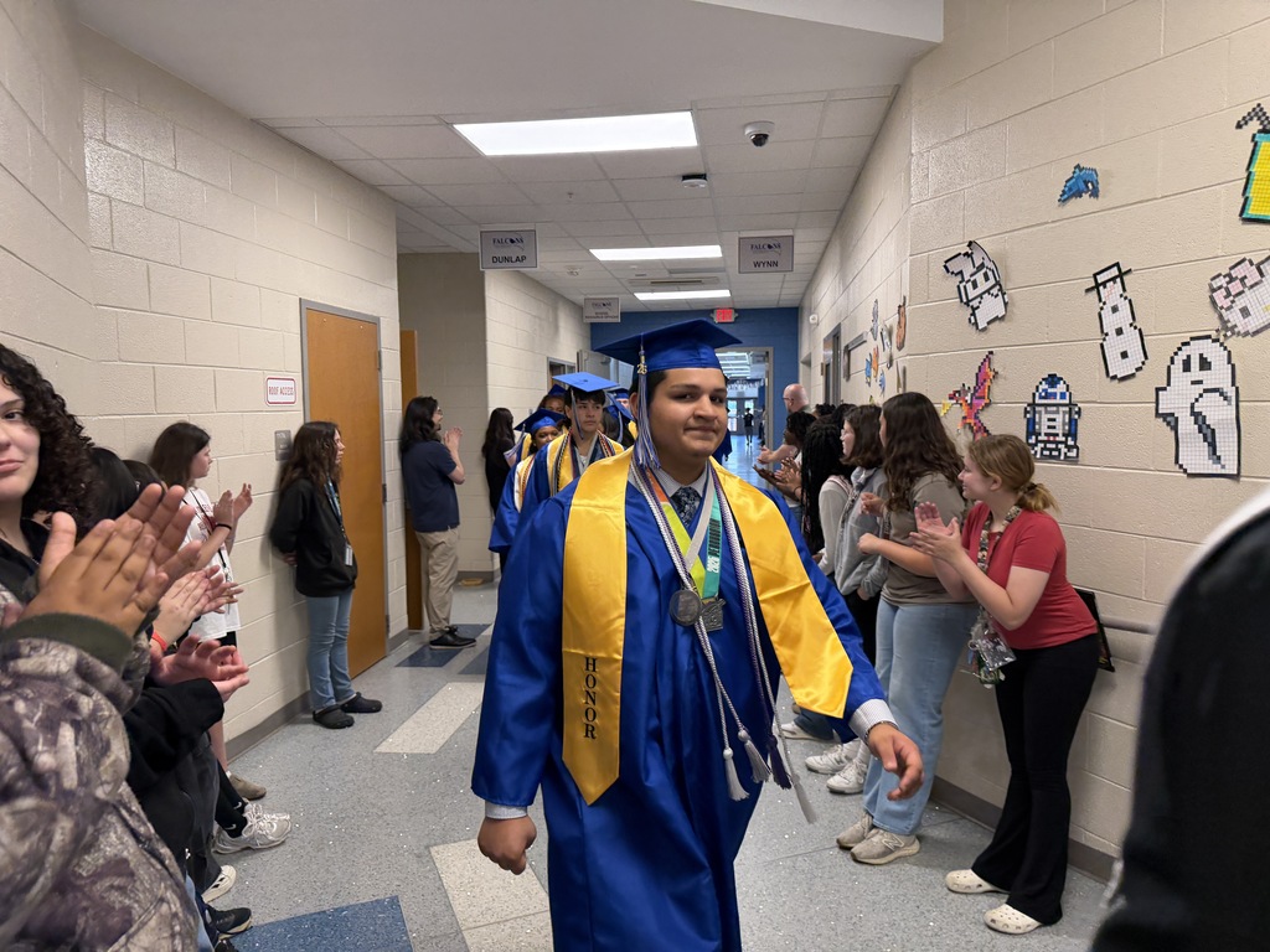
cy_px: 476
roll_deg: -1.0
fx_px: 881
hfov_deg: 71.6
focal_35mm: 24
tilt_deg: -3.3
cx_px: 635
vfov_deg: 56.8
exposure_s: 1/60
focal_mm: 6.76
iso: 200
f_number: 1.78
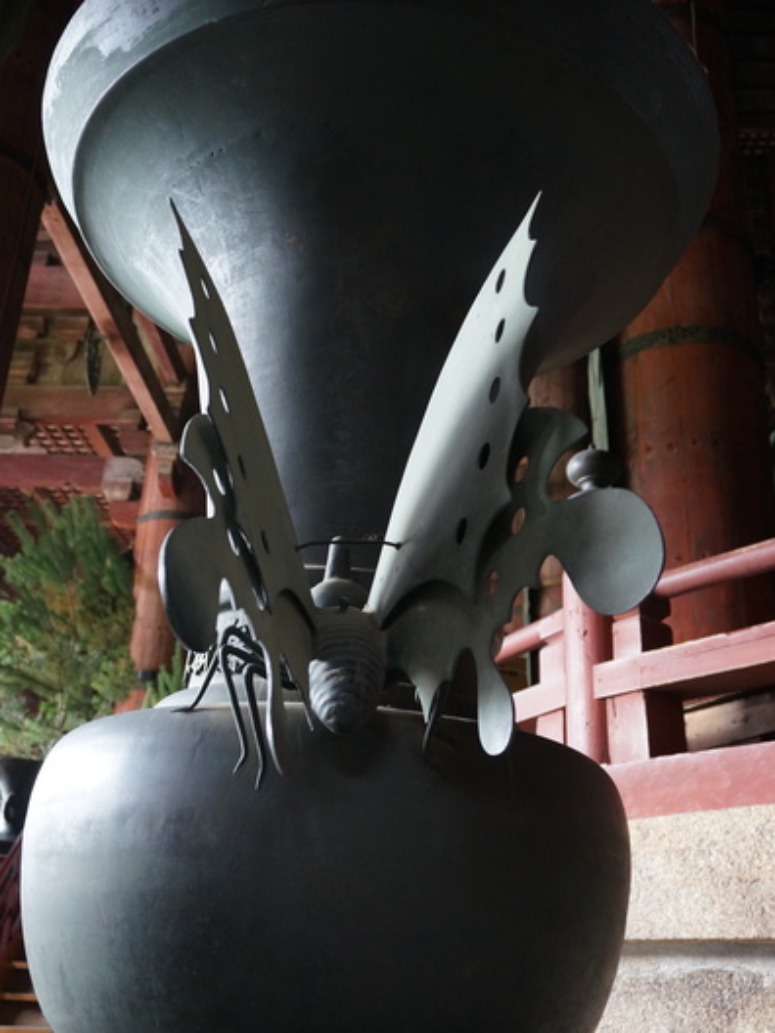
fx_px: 1075
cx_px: 387
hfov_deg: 39.7
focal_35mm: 36
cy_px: 530
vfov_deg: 51.3
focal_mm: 22
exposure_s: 1/60
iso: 1000
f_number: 4
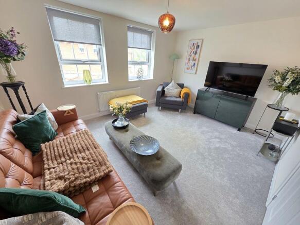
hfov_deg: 106.2
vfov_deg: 89.9
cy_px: 112
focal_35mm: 13
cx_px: 150
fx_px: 113
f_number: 1.9
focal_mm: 2.2
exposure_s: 1/50
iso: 320
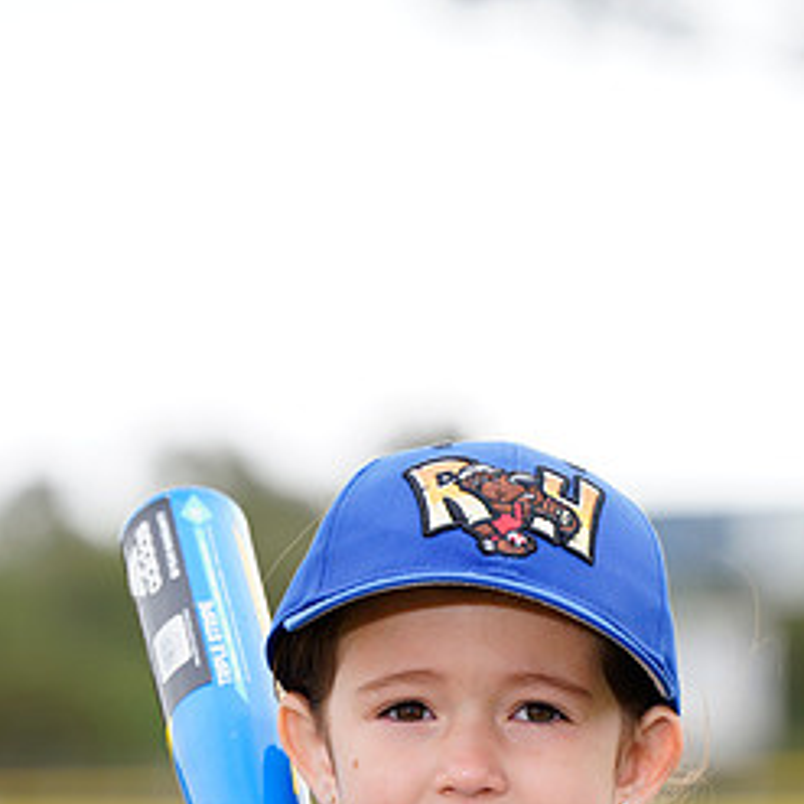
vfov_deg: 5.0
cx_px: 441
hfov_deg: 5.0
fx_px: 9171
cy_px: 931
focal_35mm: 349
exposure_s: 1/250
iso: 100
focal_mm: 175
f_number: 4.5
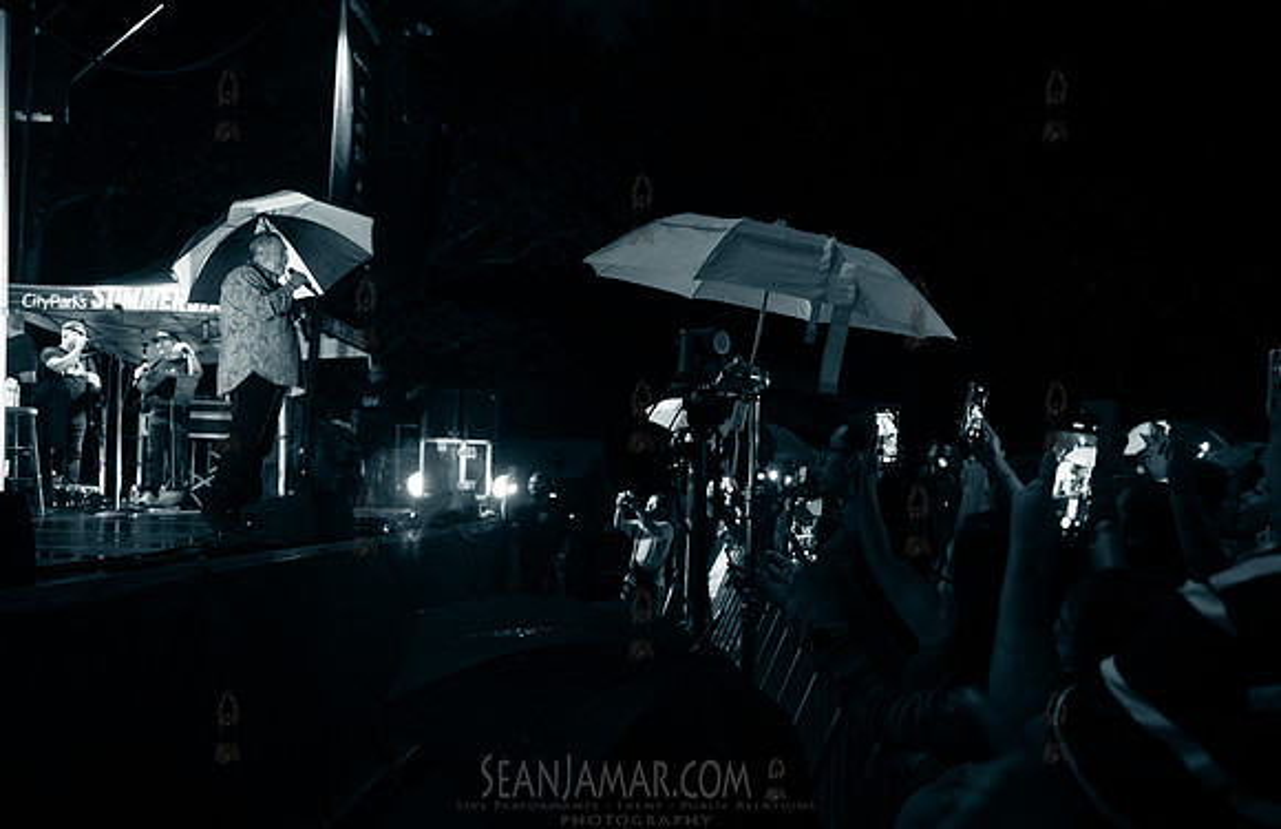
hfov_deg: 60.3
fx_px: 1096
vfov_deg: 41.2
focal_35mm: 31
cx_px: 731
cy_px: 488
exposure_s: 1/125
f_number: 3.2
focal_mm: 27
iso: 3200
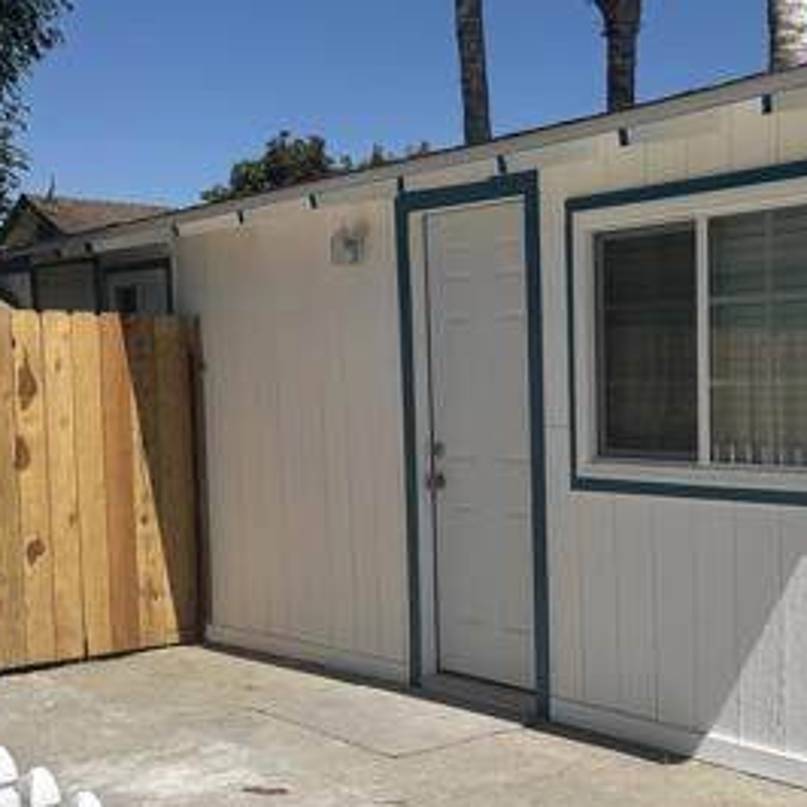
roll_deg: -0.2
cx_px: 640
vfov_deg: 33.2
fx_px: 1345
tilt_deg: -4.3
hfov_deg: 32.5
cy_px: 504
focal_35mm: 51
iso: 80
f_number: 1.78
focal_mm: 6.86
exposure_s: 1/12048
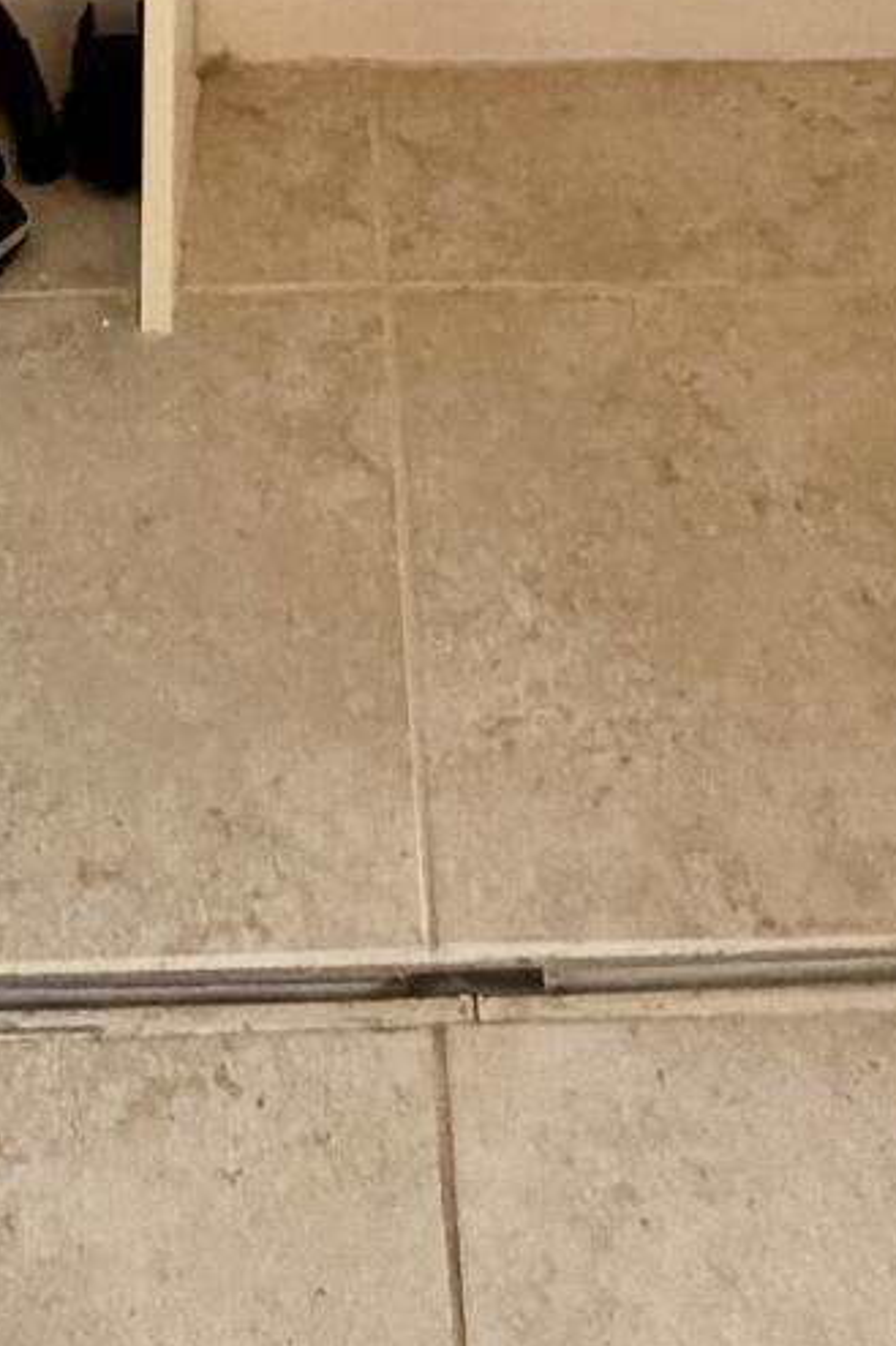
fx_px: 2204
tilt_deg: -1.2
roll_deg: +0.1
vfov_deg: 21.0
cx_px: 365
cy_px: -1150
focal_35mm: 59
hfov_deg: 22.9
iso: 250
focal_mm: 2.22
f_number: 2.2
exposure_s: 1/60
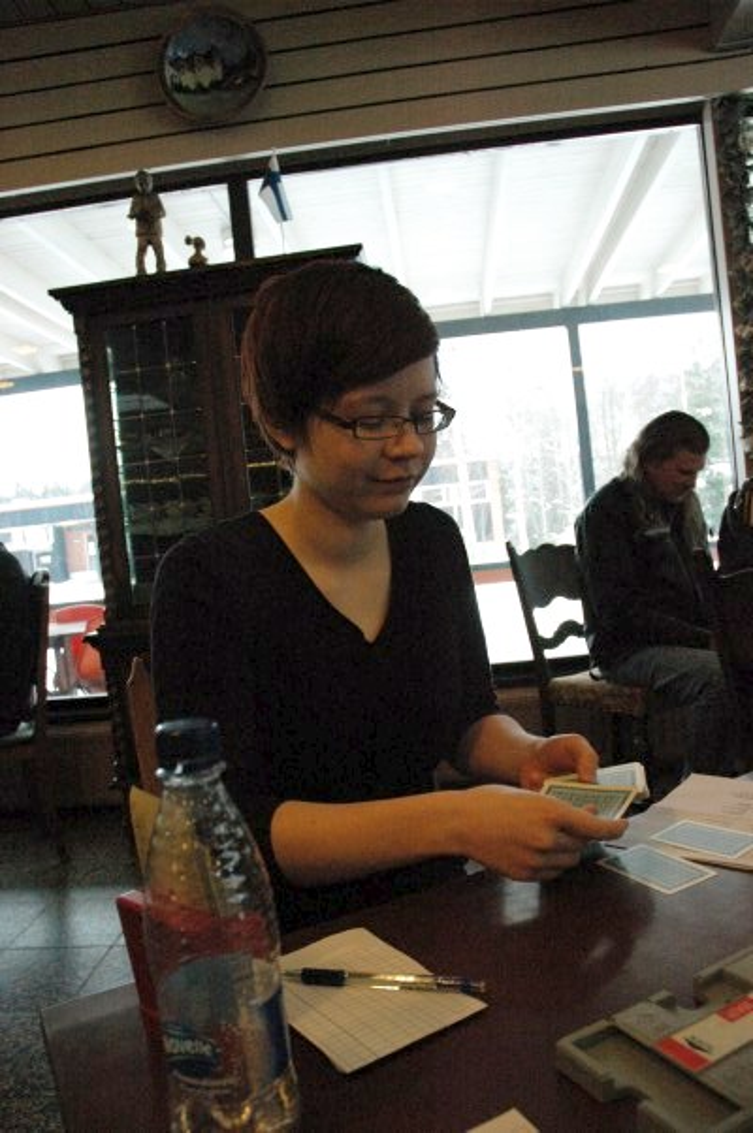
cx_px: 376
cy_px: 566
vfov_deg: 67.4
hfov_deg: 47.8
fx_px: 849
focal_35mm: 27
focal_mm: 18
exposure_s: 1/125
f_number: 5
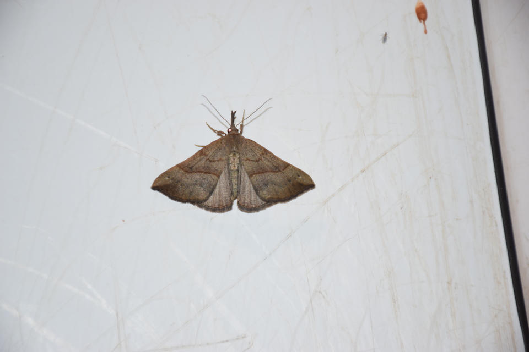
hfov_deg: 9.8
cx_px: 264
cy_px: 176
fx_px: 3086
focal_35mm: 210
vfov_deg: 6.5
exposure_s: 1/60
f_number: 5.6
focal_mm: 140
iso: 500
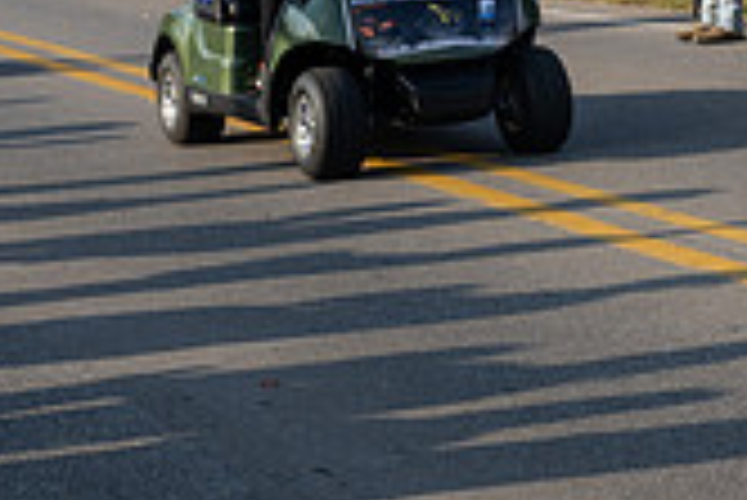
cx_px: 828
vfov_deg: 10.1
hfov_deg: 15.0
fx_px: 2762
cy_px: -142
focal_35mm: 133
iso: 250
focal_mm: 38
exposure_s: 1/250
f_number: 10
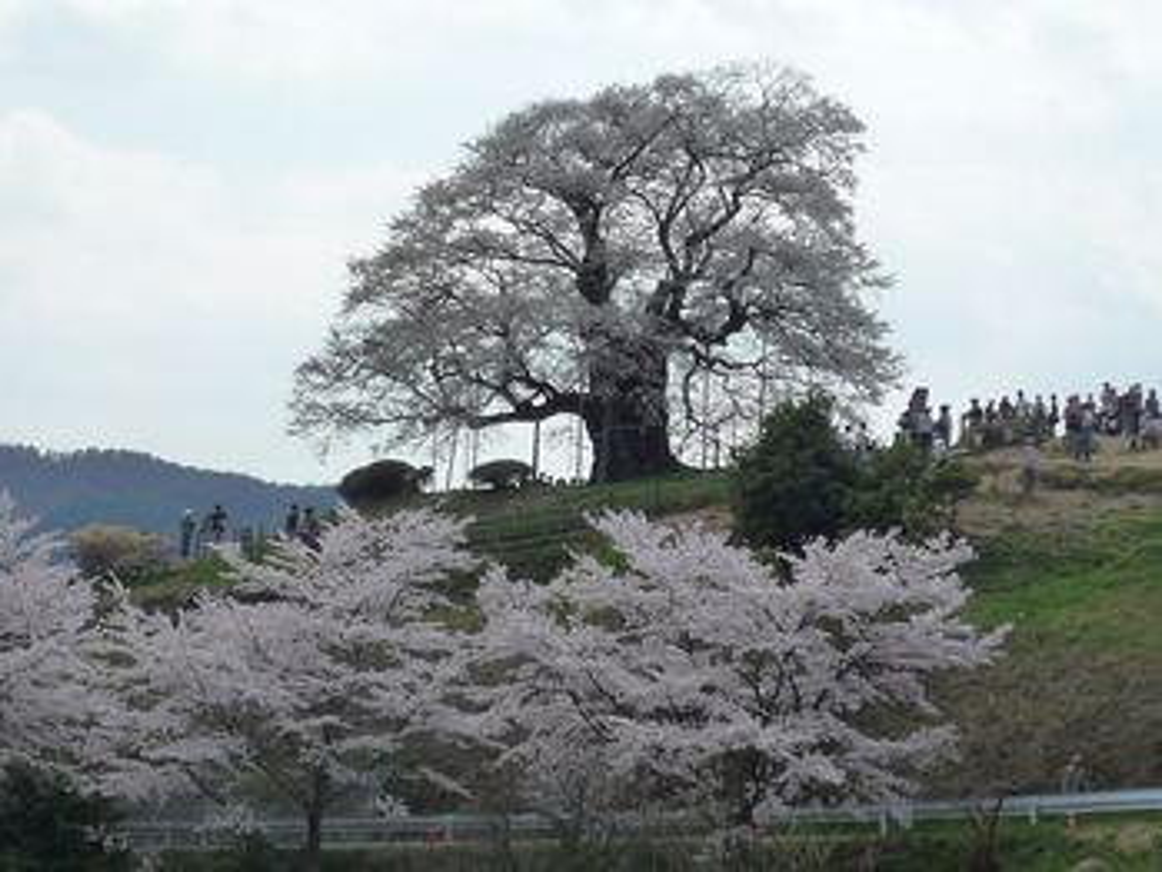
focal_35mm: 79
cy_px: 436
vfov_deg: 18.7
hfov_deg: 24.7
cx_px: 581
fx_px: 2653
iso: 160
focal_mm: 7.8
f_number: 5.6
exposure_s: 1/800
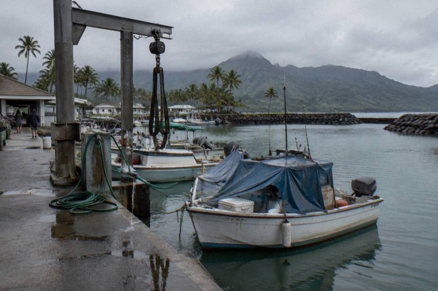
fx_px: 450
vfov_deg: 35.9
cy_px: 146
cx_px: 219
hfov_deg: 51.9
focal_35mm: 37
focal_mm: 37
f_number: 4
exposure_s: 1/640
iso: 200
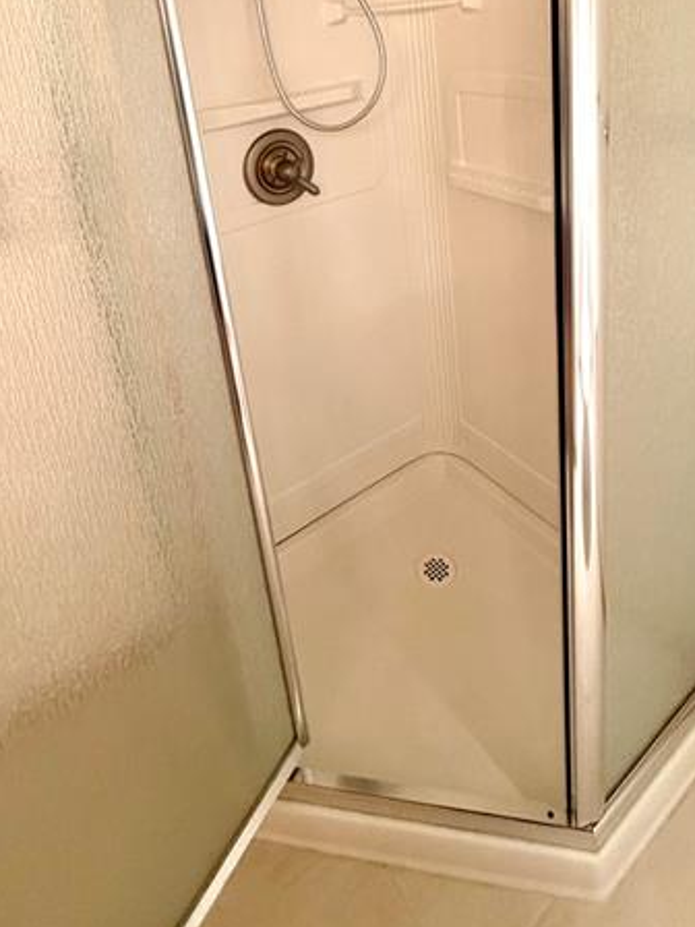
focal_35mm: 24
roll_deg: +6.5
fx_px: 642
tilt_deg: -15.8
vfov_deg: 64.7
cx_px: 356
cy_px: 174
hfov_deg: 56.8
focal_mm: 2.22
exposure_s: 1/60
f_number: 2.2
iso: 400
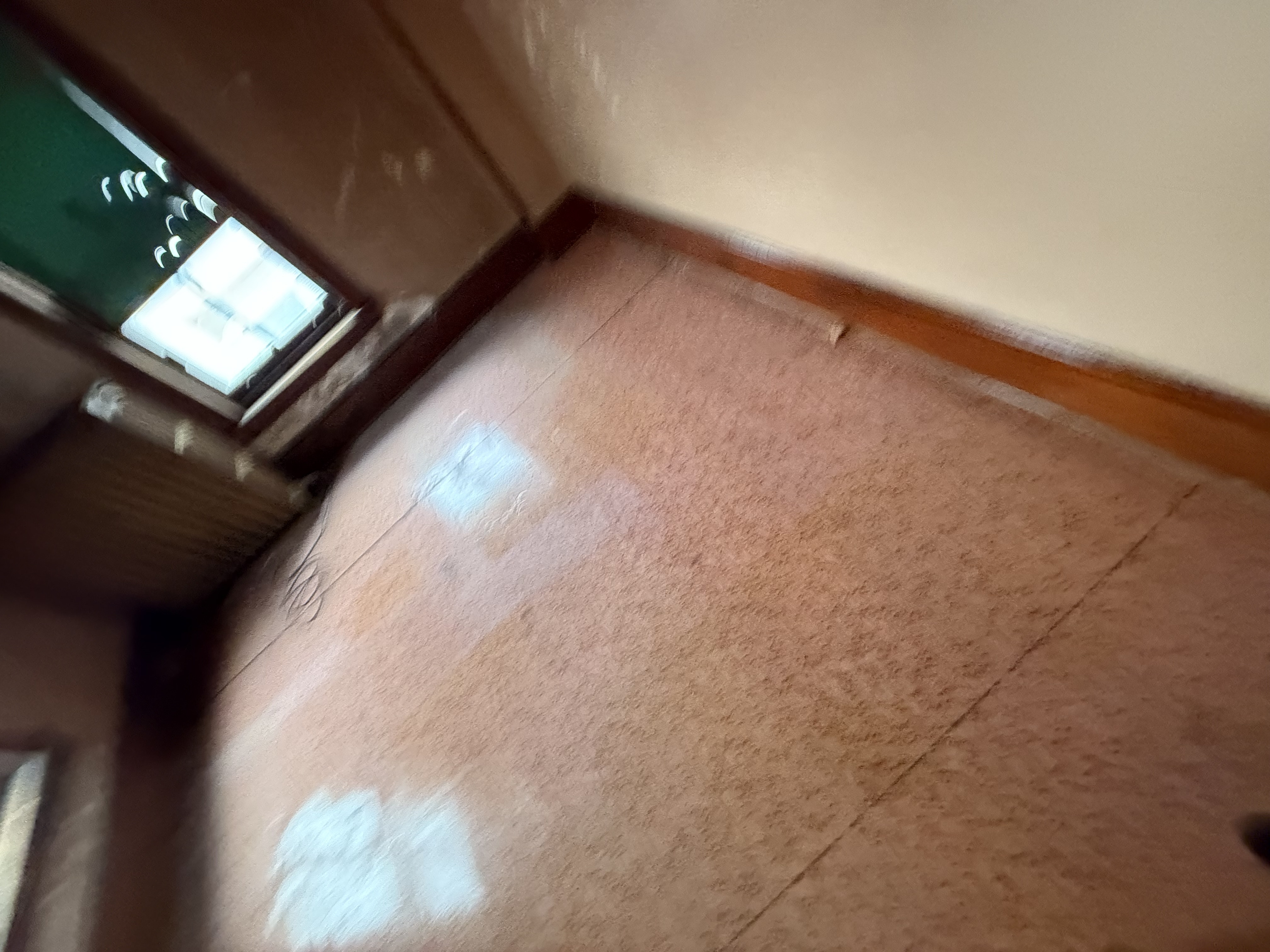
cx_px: 635
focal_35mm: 14
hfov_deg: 102.1
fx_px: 514
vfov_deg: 85.7
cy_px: 476
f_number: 2.2
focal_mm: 2.22
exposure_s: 1/60
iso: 640
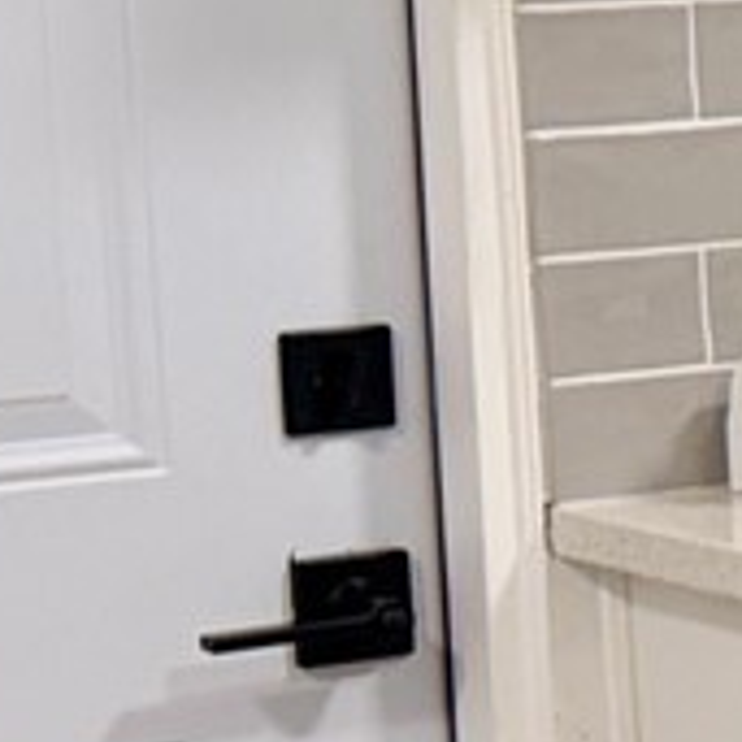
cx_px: 2920
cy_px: 330
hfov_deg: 6.9
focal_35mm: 198
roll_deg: +0.7
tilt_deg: -7.5
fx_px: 4802
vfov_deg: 8.8
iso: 100
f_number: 1.78
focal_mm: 6.76
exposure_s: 1/120
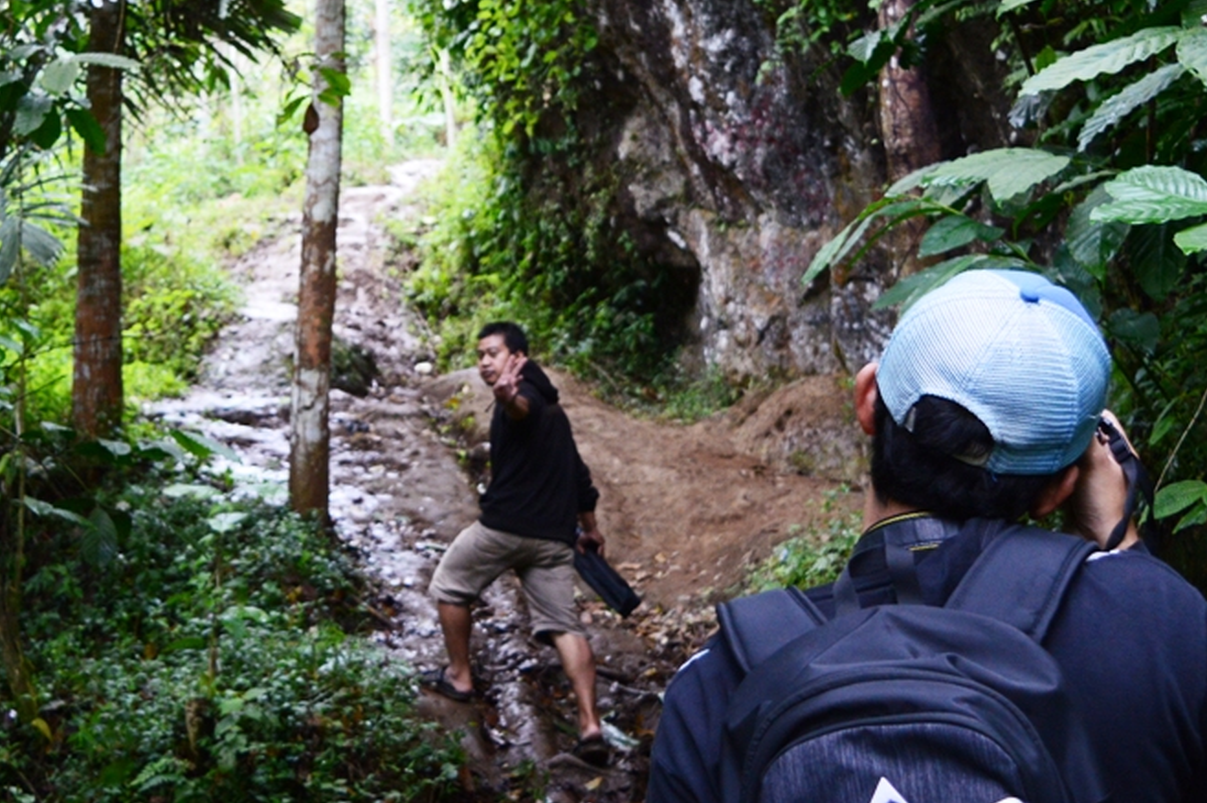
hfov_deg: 35.5
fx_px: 1877
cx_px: 460
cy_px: 291
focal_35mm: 56
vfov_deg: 24.1
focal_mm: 24
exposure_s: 1/250
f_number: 4
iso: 1000
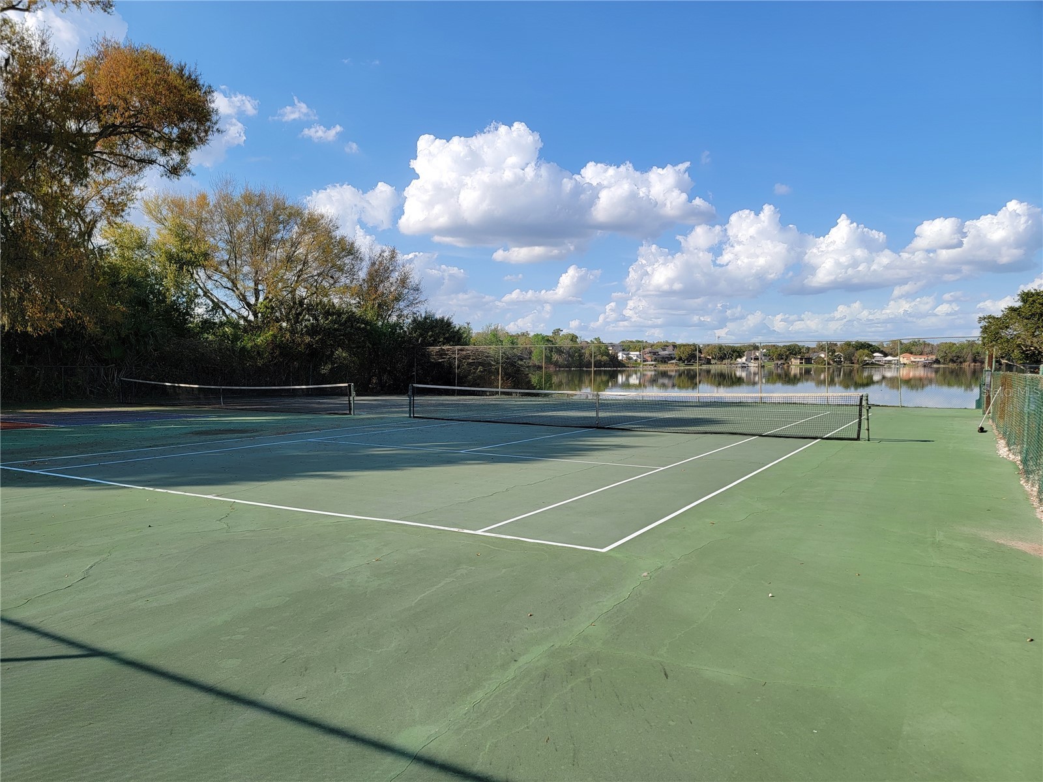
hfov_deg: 71.6
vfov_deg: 56.8
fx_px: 723
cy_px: 391
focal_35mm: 24
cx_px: 522
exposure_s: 1/820
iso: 16
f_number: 1.8
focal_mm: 6.7
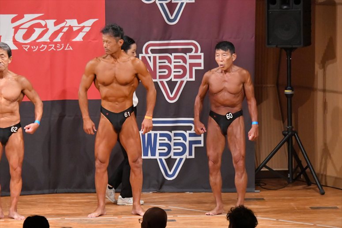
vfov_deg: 5.1
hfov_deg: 7.6
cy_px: 114
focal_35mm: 270
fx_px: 2564
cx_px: 171
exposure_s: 1/400
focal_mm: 180
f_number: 5.6
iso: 11400
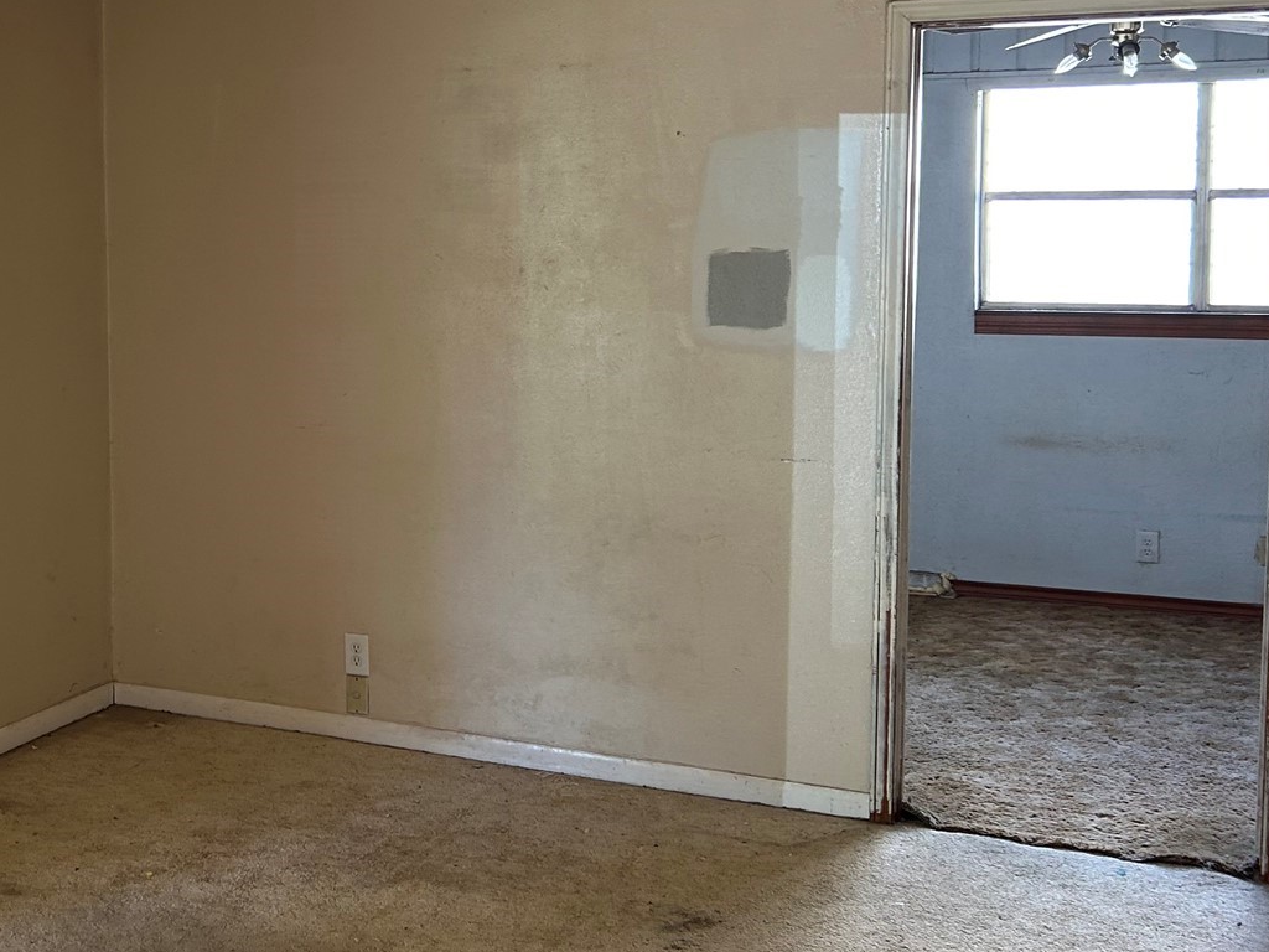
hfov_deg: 35.4
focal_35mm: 52
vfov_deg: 27.9
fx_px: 1906
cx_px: 216
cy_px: 345
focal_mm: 5.7
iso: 80
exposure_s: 1/60
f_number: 1.5
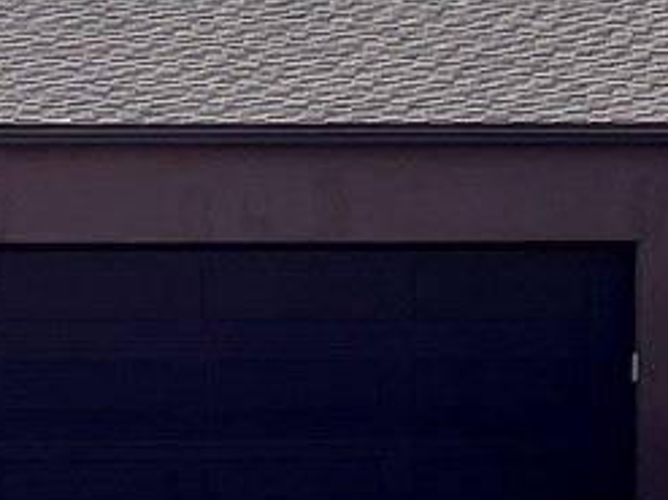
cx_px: 373
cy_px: 405
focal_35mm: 319
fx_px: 6153
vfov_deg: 4.7
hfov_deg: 6.2
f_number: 2.8
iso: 32
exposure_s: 1/1043
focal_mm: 9
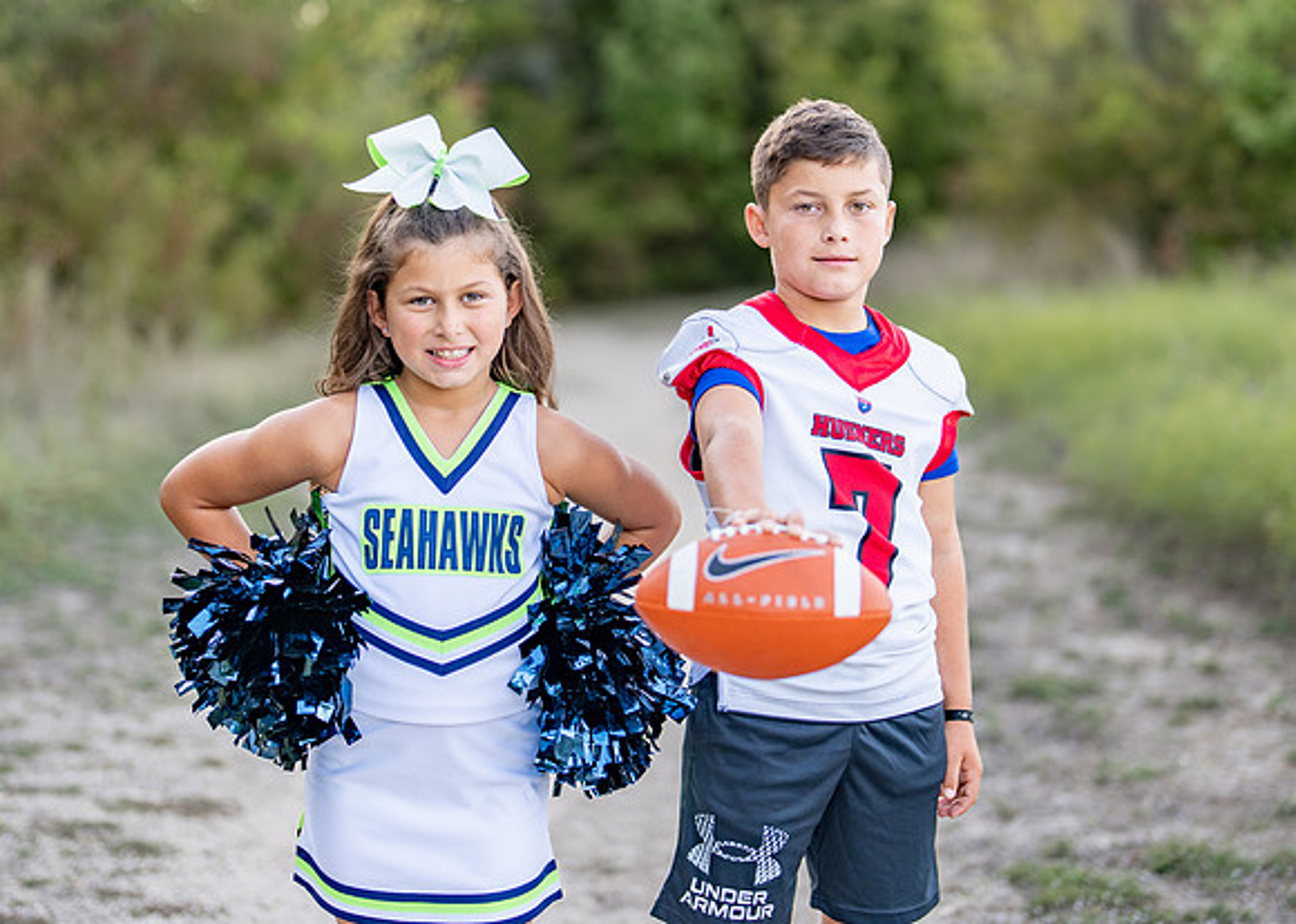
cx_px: 657
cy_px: 340
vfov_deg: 19.2
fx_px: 2733
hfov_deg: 26.7
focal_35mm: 74
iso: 100
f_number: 1.2
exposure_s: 1/500
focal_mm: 50
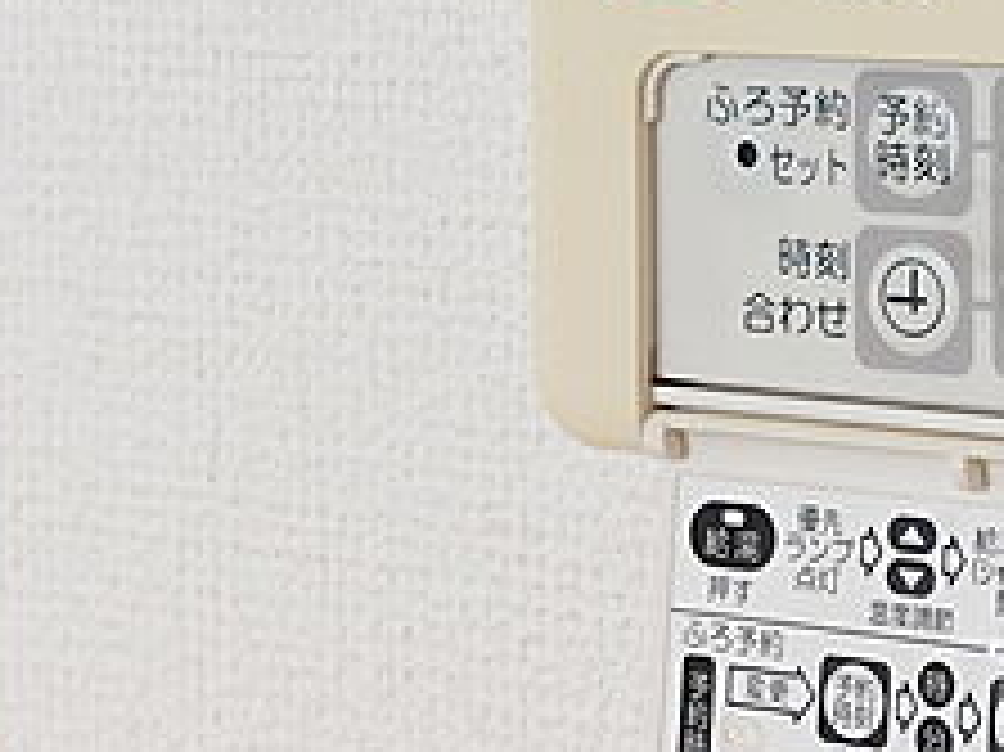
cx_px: 1031
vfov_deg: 20.5
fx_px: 2000
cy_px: -23
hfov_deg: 26.5
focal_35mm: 69
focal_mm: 5.23
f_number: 1.8
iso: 64
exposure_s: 1/60
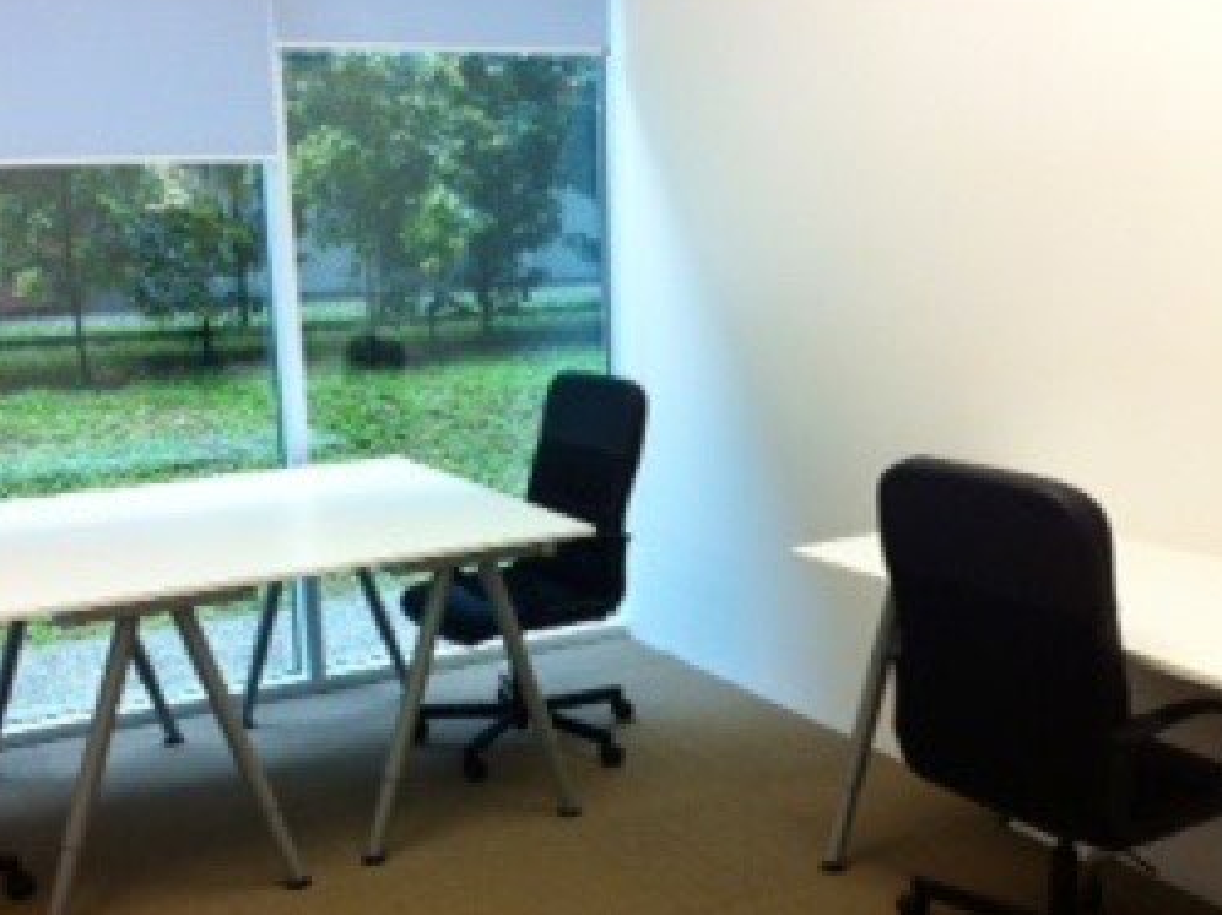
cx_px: 542
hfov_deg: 42.0
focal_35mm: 45
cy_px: 523
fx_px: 1588
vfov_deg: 32.1
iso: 80
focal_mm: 3.85
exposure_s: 1/24
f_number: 2.8
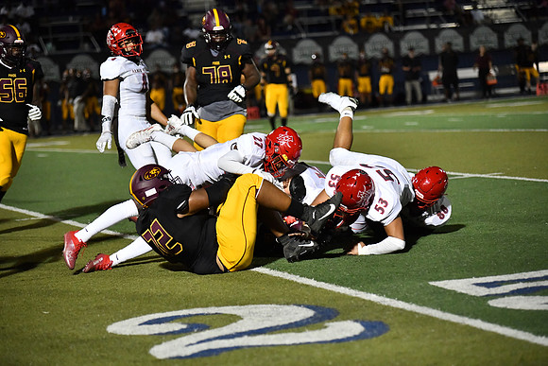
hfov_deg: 15.8
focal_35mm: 130
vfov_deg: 10.6
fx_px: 1979
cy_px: 183
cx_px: 274
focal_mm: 130
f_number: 2.8
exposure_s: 1/3200
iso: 8000
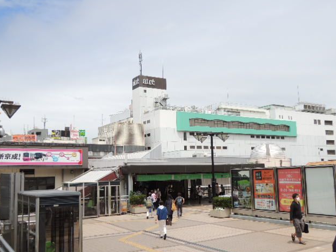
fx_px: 350
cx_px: 167
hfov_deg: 51.3
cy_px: 127
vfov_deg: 39.7
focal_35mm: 36
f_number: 3.2
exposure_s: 1/1000
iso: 100
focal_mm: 6.3
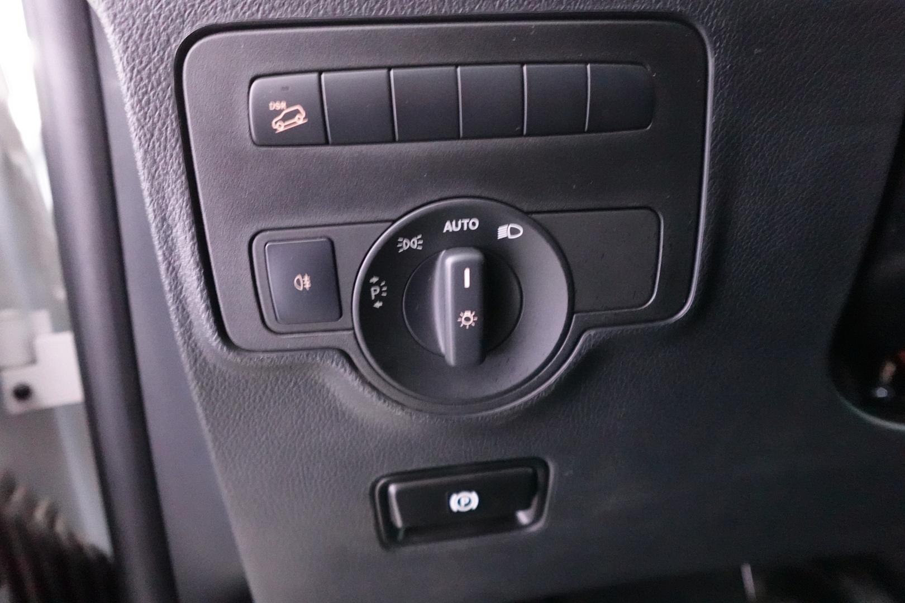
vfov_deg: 61.9
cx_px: 452
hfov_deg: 84.0
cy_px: 302
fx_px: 503
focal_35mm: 20
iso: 6400
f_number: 2
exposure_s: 1/20
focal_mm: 7.6
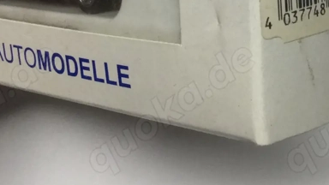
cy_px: -98
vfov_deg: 13.0
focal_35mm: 88
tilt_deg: -72.5
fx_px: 768
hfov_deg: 23.7
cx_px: 274
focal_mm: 3.3
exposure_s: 1/33
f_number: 2.4
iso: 25
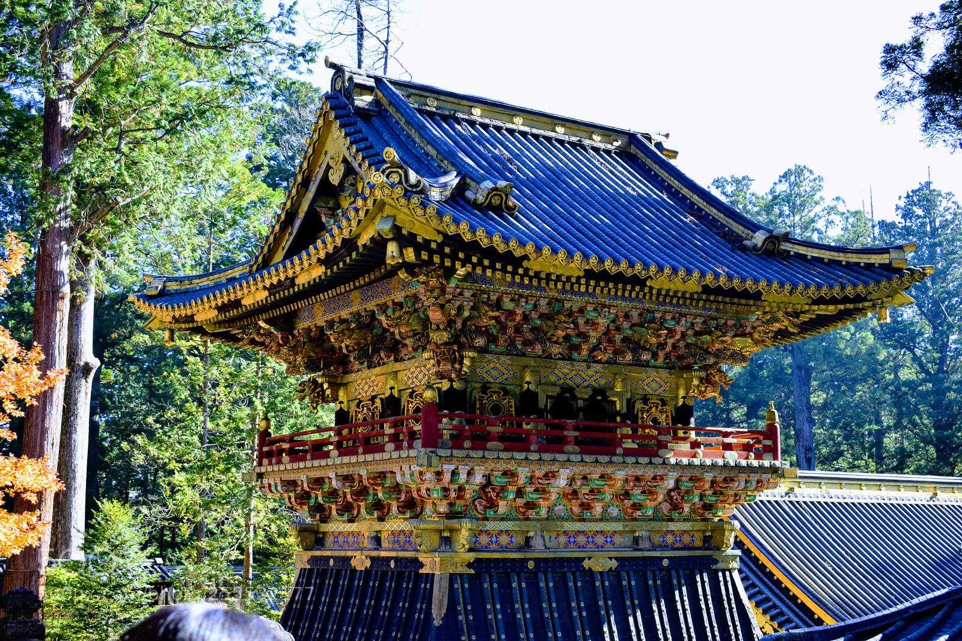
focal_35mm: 48
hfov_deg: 41.1
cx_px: 481
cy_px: 320
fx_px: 1282
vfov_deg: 28.1
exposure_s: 1/200
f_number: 7.1
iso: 400
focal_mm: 32
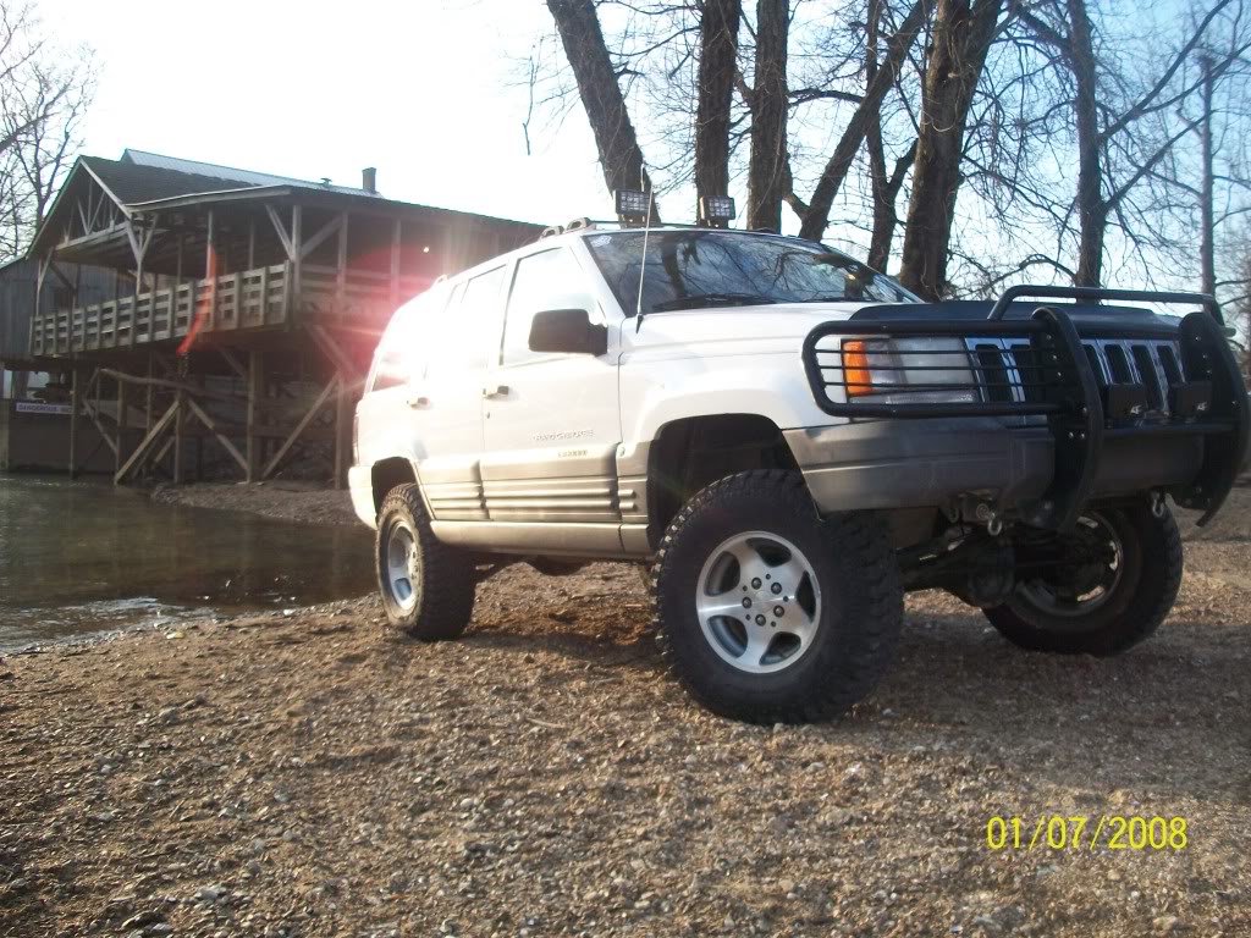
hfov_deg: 56.8
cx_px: 626
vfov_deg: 44.2
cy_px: 469
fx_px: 1156
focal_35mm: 32
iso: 80
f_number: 2.9
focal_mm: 5.7
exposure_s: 1/320
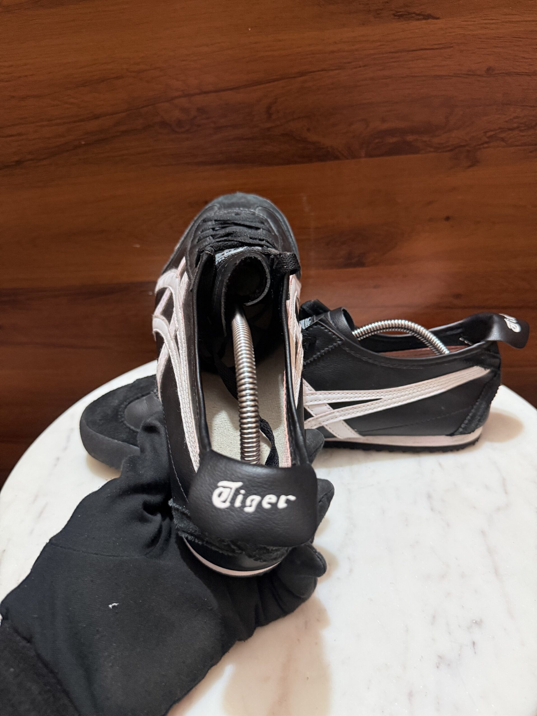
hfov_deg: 56.8
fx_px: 496
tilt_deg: -27.9
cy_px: 358
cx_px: 268
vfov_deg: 71.6
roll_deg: +4.6
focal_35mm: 24
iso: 320
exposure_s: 1/50
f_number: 1.78
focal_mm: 6.76
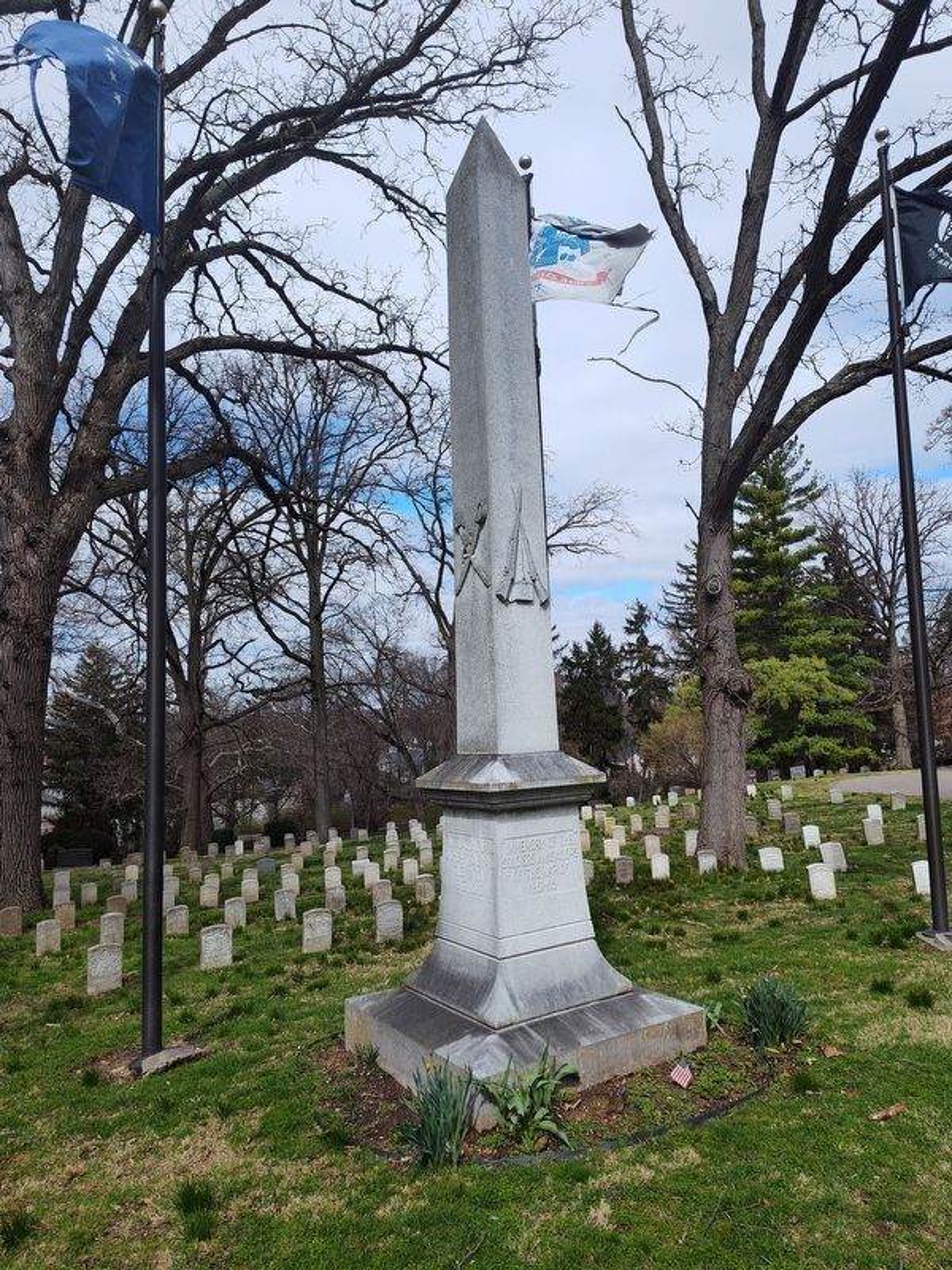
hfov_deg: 58.9
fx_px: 843
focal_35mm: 23
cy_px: 635
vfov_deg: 73.9
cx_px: 476
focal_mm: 5.56
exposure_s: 1/1648
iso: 100
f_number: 1.8
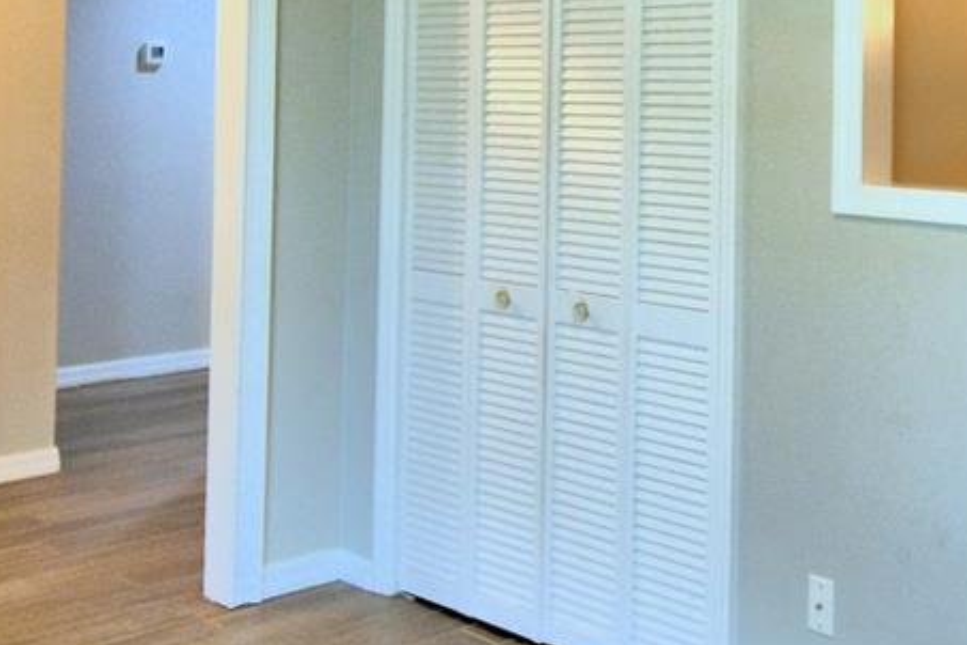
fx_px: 1424
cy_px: 28
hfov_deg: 36.1
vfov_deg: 24.5
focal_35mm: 53
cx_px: 794
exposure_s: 1/30
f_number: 4.5
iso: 400
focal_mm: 10
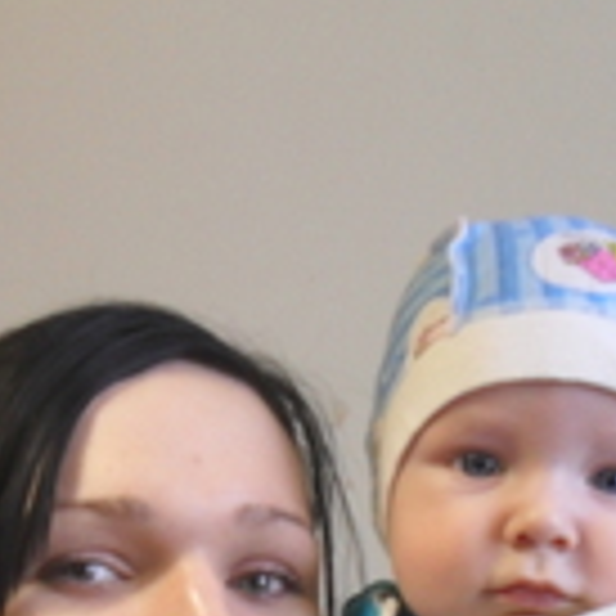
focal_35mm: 102
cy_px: 719
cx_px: 441
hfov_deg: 17.0
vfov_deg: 16.4
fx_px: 2054
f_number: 3.2
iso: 160
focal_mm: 6.3
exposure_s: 1/30
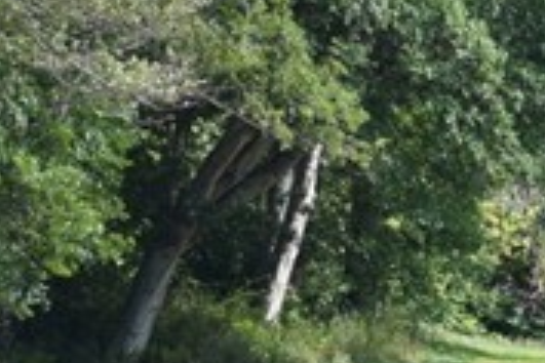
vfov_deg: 2.7
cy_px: 271
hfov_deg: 4.0
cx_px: 1493
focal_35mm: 504
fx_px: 7630
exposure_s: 1/200
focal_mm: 55
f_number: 4.5
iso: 100
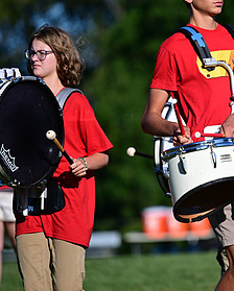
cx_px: 205
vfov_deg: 5.7
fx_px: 2946
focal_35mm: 341
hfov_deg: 4.5
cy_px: 125
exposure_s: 1/2000
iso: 90
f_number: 2.8
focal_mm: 175
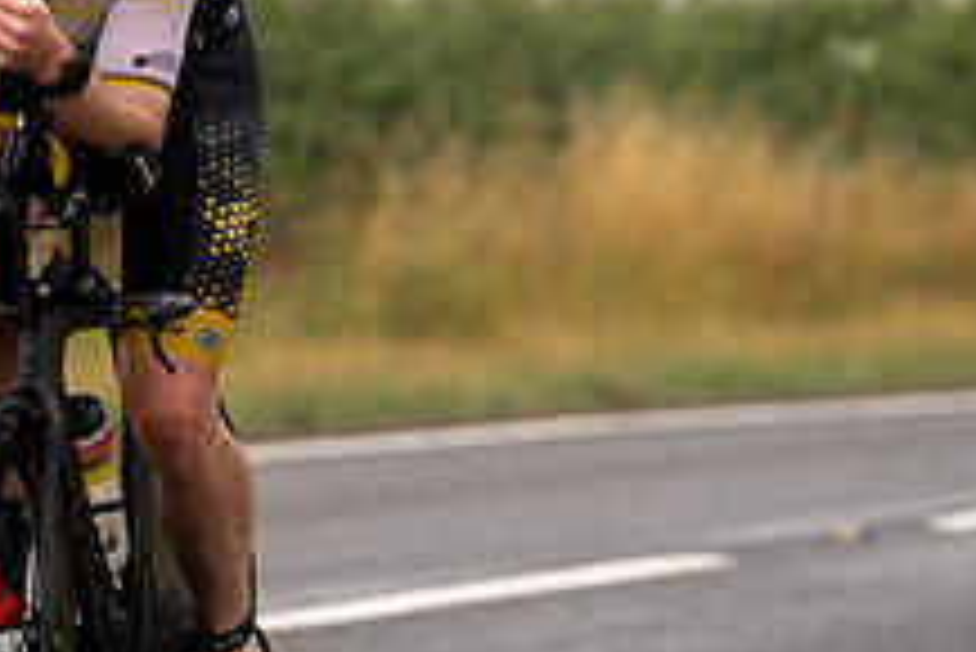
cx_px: 27
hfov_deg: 4.5
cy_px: 164
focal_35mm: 454
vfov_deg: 3.0
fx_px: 12316
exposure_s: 1/1000
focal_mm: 170
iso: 100
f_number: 4
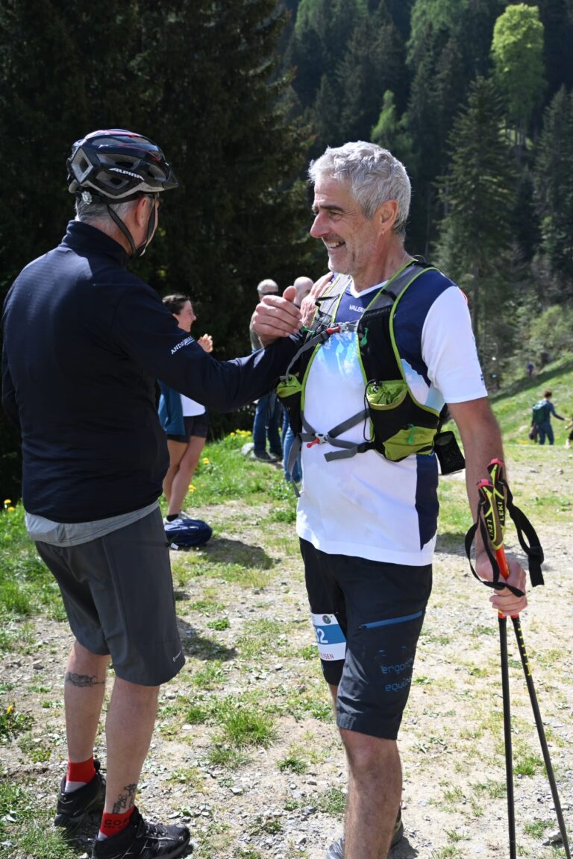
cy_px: 430
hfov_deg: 31.9
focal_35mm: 42
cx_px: 286
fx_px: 1003
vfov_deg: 46.4
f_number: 4
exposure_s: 1/4000
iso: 800
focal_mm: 28
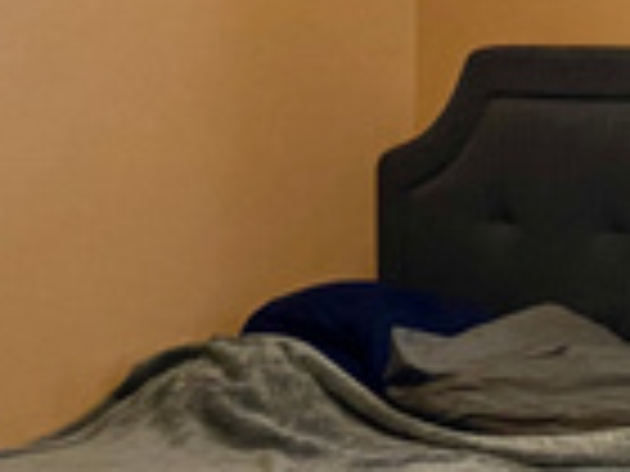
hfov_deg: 15.2
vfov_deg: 12.2
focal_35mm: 119
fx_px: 2166
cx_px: 976
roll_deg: +0.7
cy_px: -63
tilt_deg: +1.9
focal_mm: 4.25
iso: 320
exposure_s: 1/60
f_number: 1.8
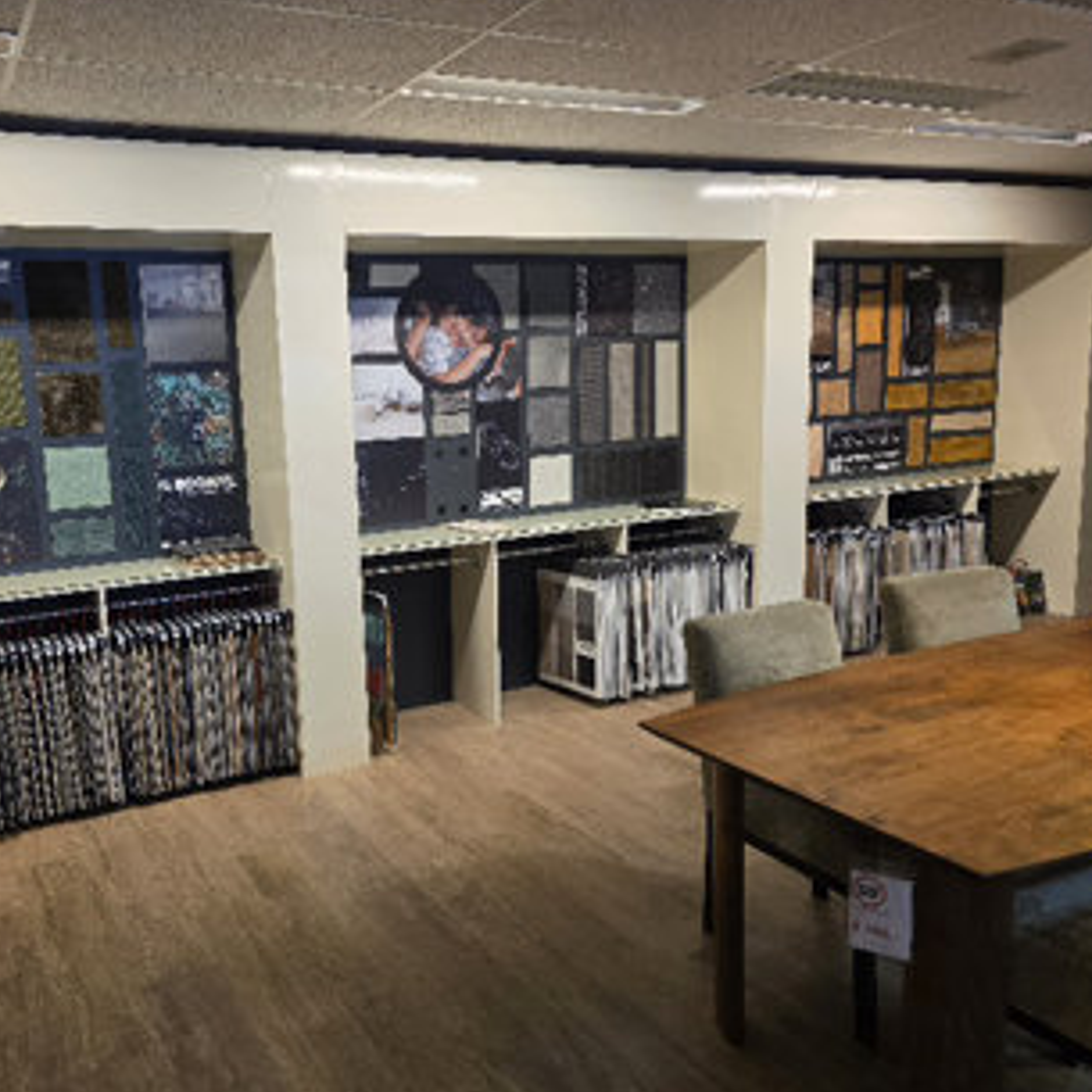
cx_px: 380
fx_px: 999
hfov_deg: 56.3
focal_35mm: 28
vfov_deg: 57.3
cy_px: 539
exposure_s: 1/101
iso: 250
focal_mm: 6.3
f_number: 1.7
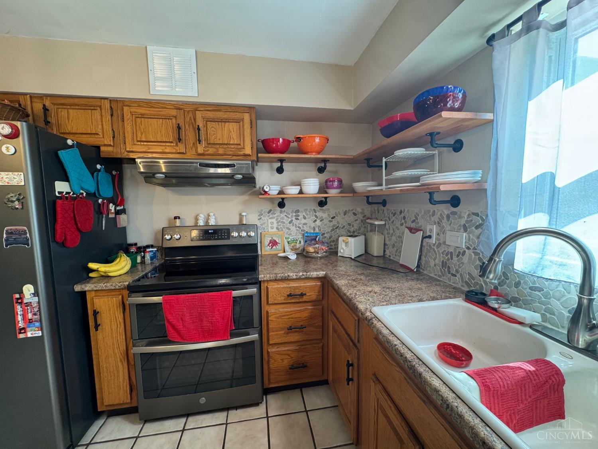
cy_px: 224
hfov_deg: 102.1
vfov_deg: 85.7
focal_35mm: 14
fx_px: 242
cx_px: 299
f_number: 2.2
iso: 160
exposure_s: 1/60
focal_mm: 2.22
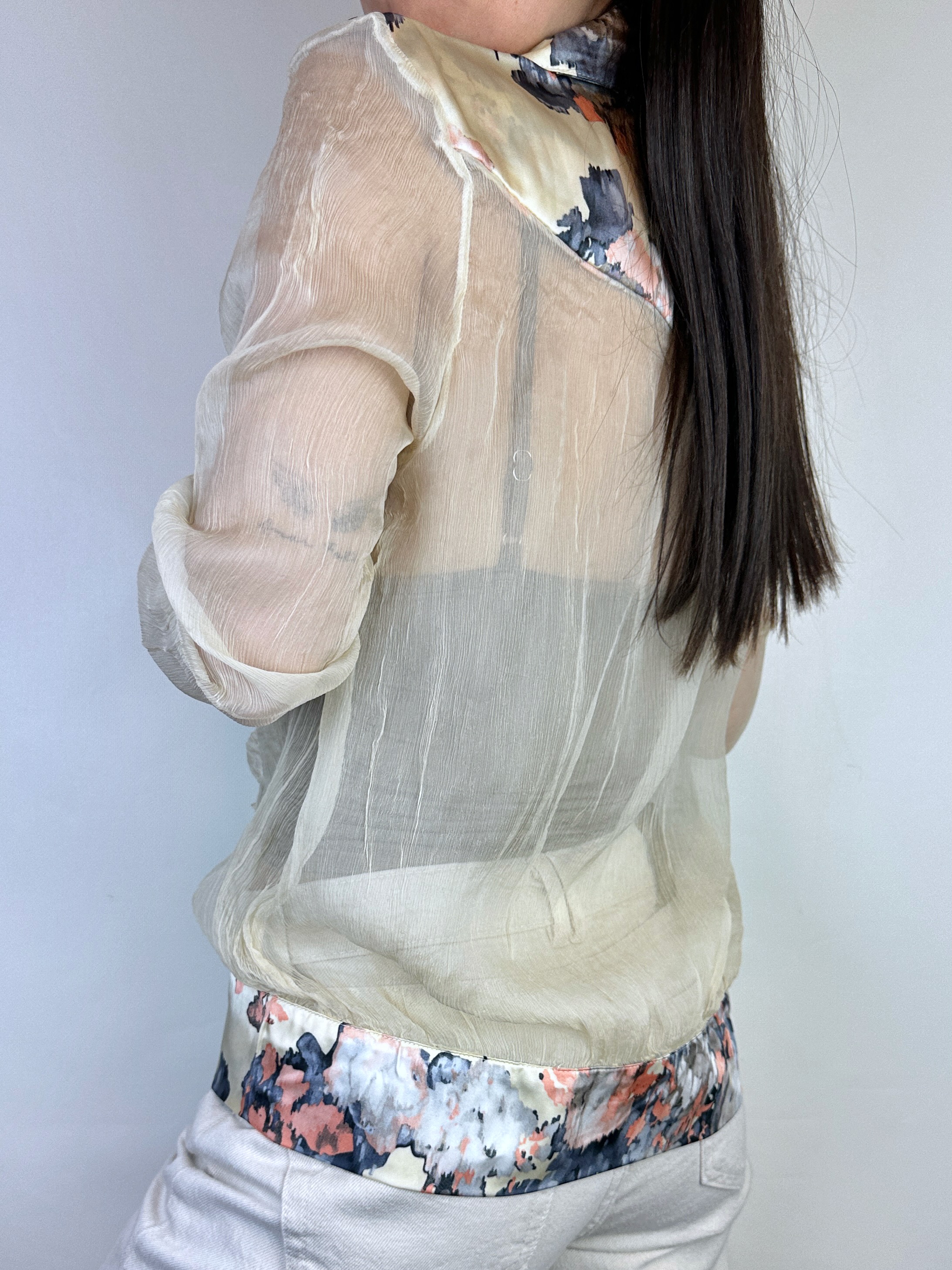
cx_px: 476
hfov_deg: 56.8
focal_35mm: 24
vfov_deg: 71.6
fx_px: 880
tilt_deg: -6.3
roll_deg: -1.0
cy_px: 635
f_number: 1.78
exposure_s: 1/407
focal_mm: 6.86
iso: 80
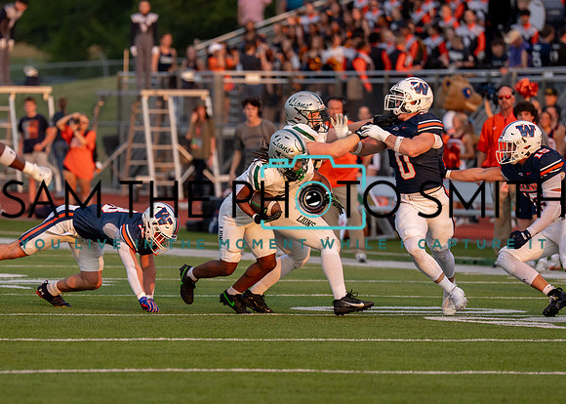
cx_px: 206
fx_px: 5976
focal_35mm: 372
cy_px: 222
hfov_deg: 5.4
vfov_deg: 3.9
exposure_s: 1/2500
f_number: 2.8
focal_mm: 200
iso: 640
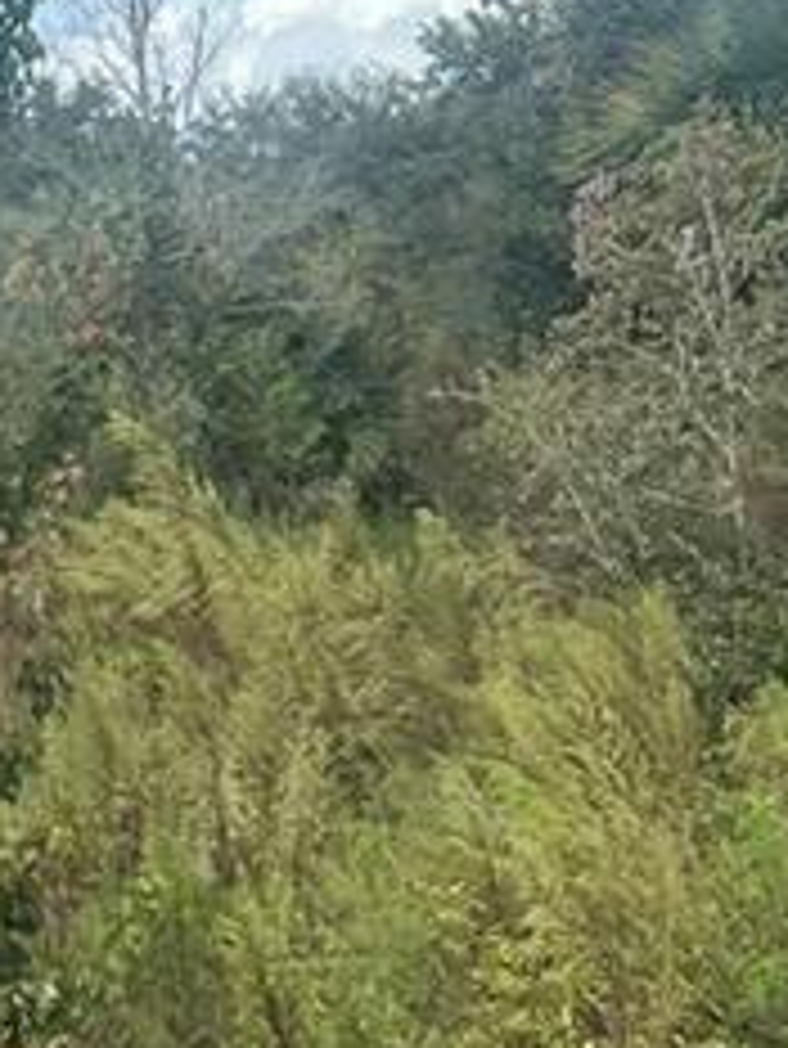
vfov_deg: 14.7
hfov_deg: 10.2
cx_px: -824
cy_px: 409
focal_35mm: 134
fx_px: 4063
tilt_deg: -0.1
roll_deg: +0.3
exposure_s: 1/3257
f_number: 1.5
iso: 50
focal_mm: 5.7
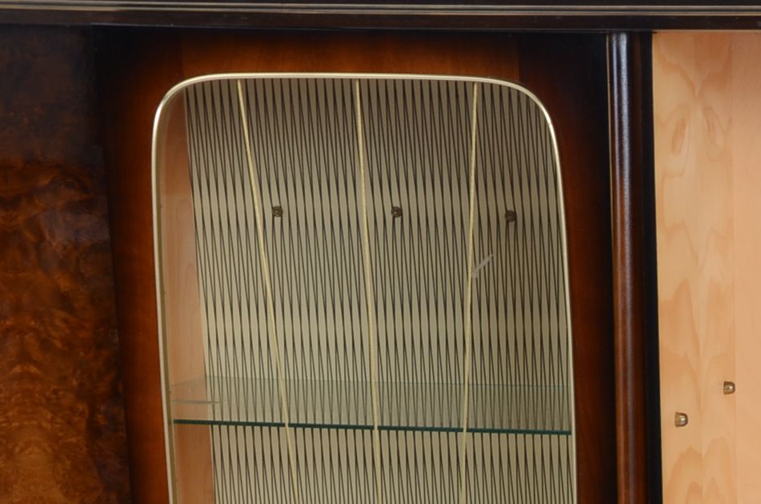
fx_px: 2131
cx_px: 948
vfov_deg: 13.2
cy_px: 560
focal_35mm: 101
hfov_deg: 19.0
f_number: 6.3
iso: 200
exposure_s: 1/60
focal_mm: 26
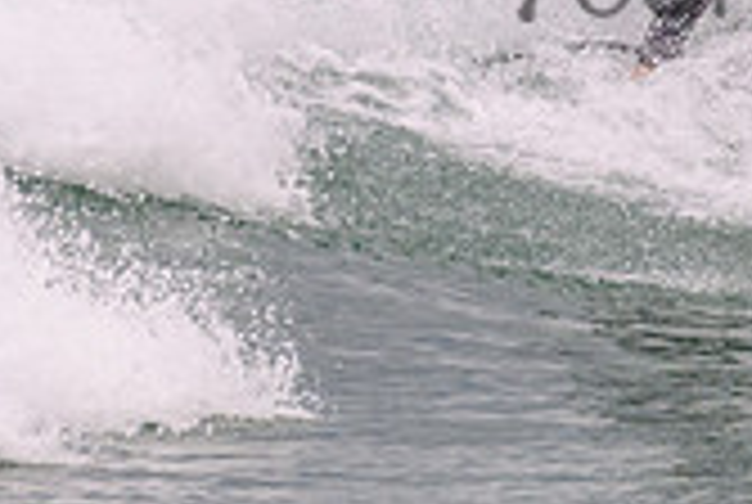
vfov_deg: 0.5
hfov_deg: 0.8
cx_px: 1073
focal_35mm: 2741
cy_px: -164
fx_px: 57358
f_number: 11
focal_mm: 630
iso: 1400
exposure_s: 1/2000
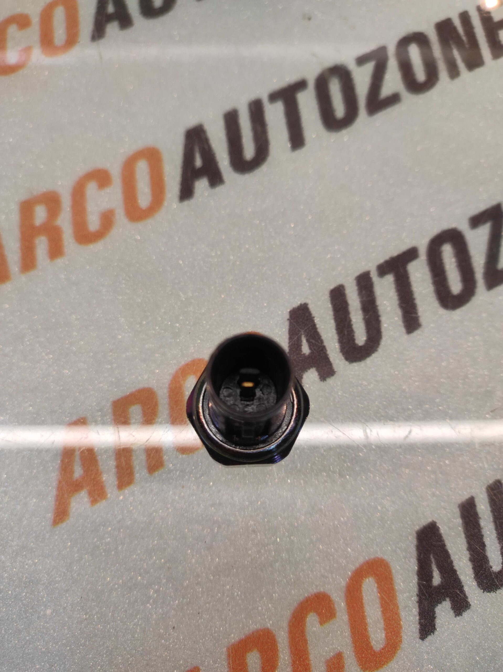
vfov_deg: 91.1
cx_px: 252
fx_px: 330
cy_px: 336
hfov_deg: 74.7
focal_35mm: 17
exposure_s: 1/33
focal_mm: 4.74
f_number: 1.79
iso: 115
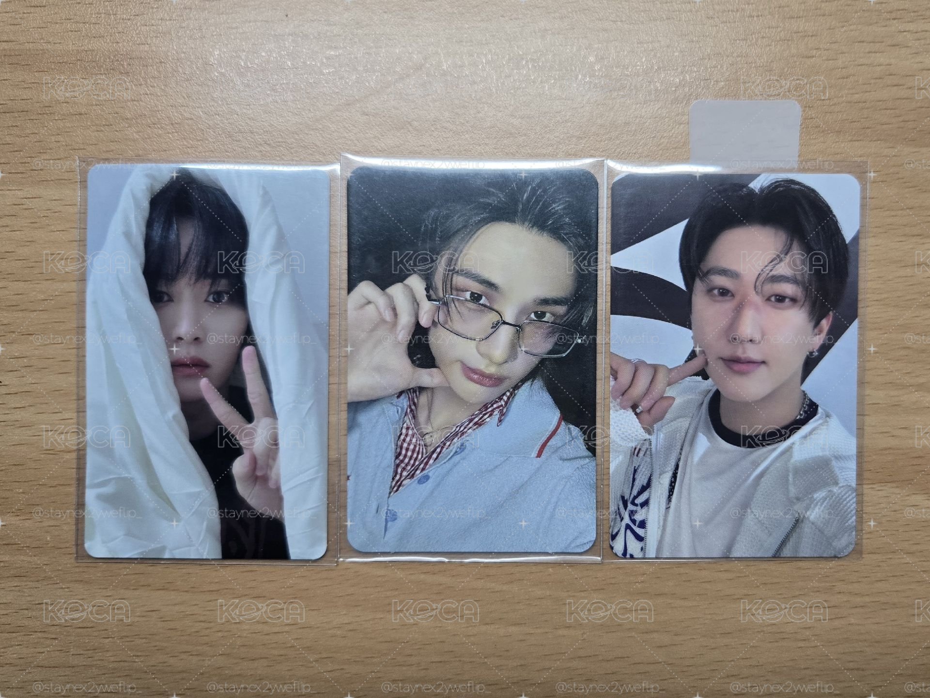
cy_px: 349
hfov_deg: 73.9
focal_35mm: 23
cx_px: 465
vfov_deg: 58.9
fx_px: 618
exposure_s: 1/120
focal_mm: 5.4
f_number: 1.8
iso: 125
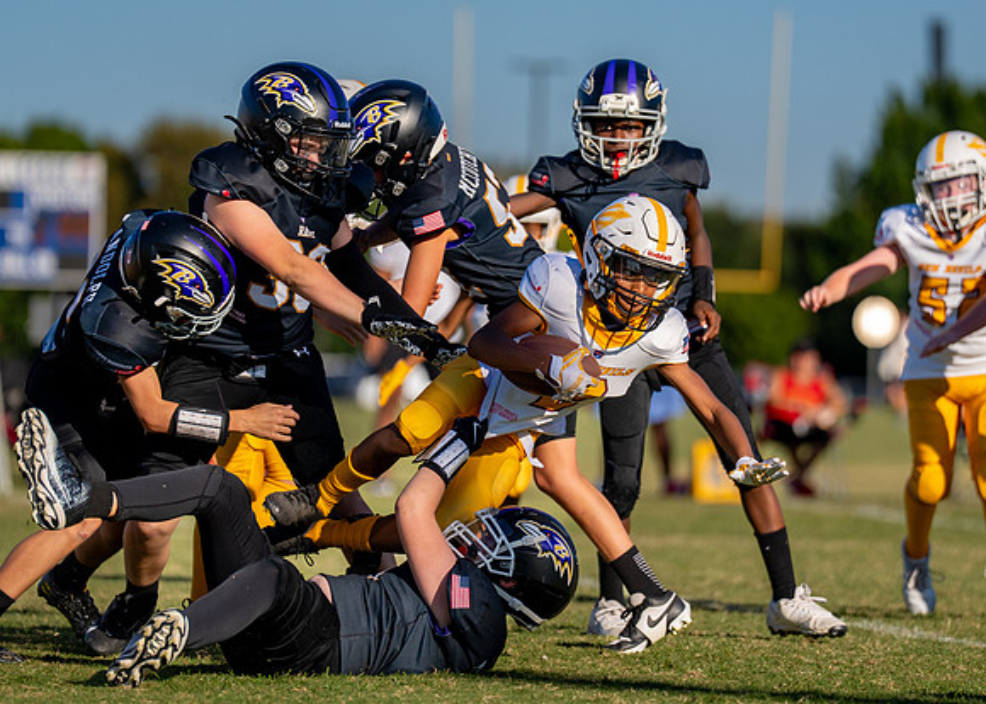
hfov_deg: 6.6
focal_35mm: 306
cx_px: 480
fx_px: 8555
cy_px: 322
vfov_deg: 4.7
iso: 160
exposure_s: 1/3200
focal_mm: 200
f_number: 2.8
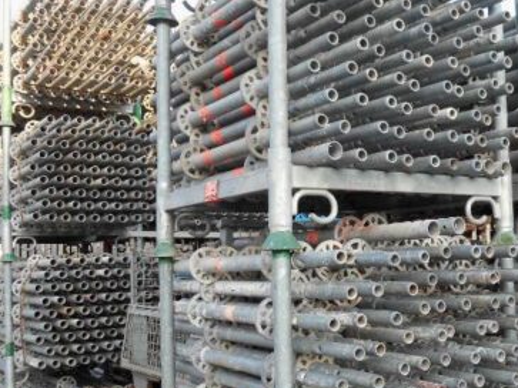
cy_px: 227
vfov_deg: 30.2
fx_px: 718
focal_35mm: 48
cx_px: 381
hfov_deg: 38.8
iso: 80
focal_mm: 5.2
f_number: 4
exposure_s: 1/60
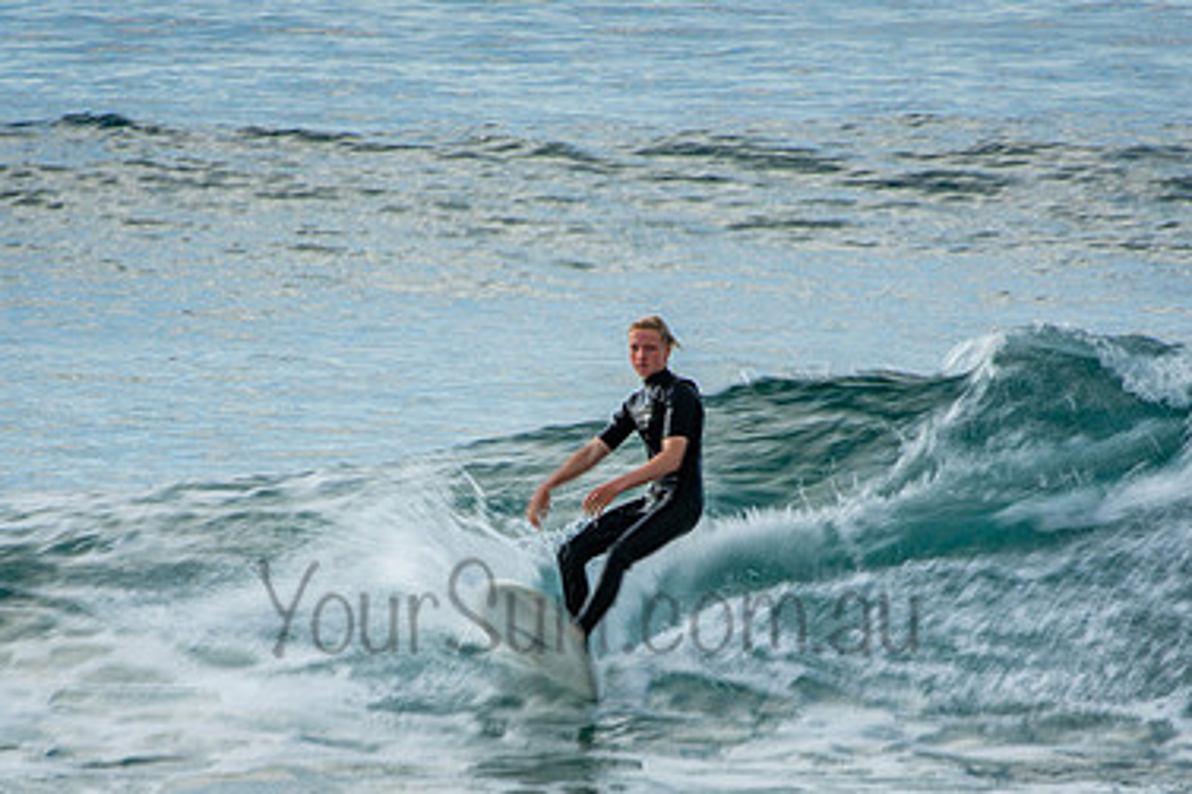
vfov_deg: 1.5
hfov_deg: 2.2
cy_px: 580
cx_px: 585
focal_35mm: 924
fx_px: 30580
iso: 100
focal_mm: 400
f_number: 22
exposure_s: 1/25
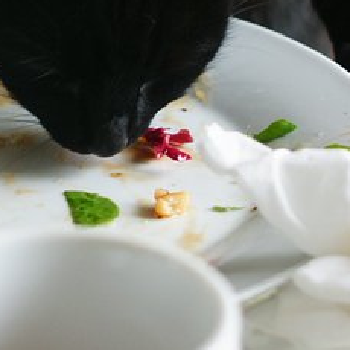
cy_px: -74
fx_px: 1819
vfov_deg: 10.8
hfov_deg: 10.7
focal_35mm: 159
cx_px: -108
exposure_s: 1/60
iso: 200
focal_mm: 28
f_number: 2.8
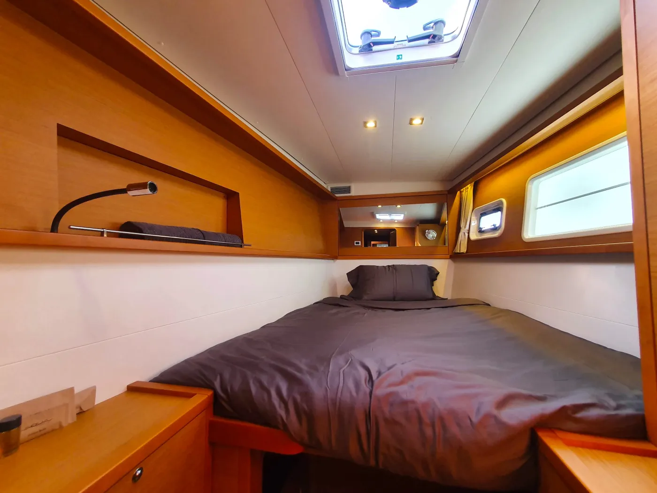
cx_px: 328
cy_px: 246
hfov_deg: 106.2
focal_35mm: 13
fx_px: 247
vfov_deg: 89.9
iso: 160
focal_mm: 1.8
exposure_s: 1/60
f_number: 2.2
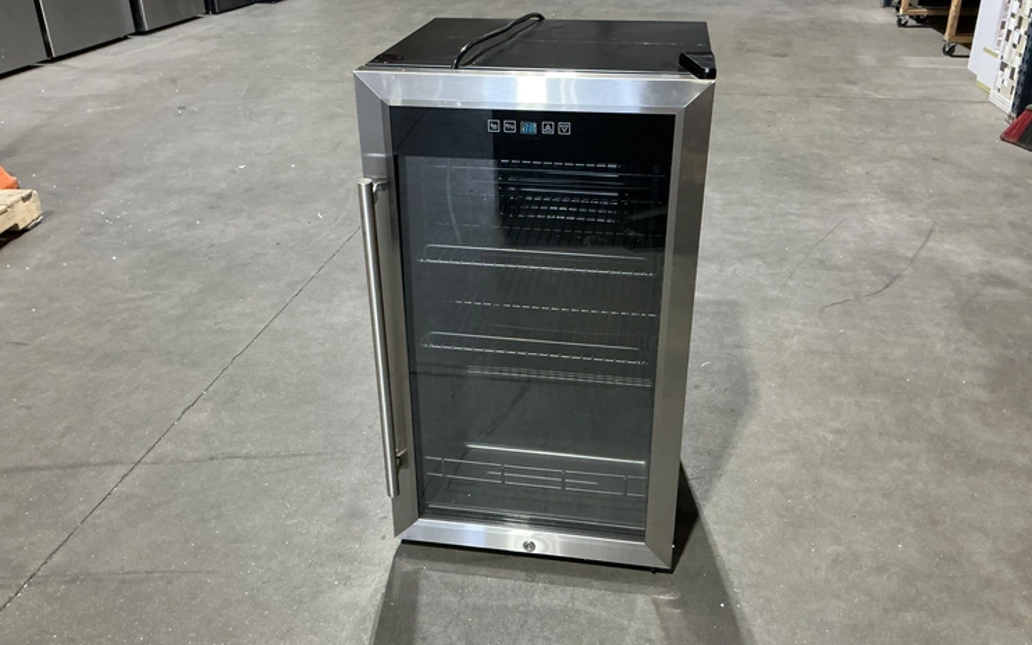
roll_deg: +0.7
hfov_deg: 62.9
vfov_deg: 41.8
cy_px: 283
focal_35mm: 30
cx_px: 520
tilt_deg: -25.6
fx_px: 844
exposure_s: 1/56
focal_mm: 3
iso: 320
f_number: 1.8
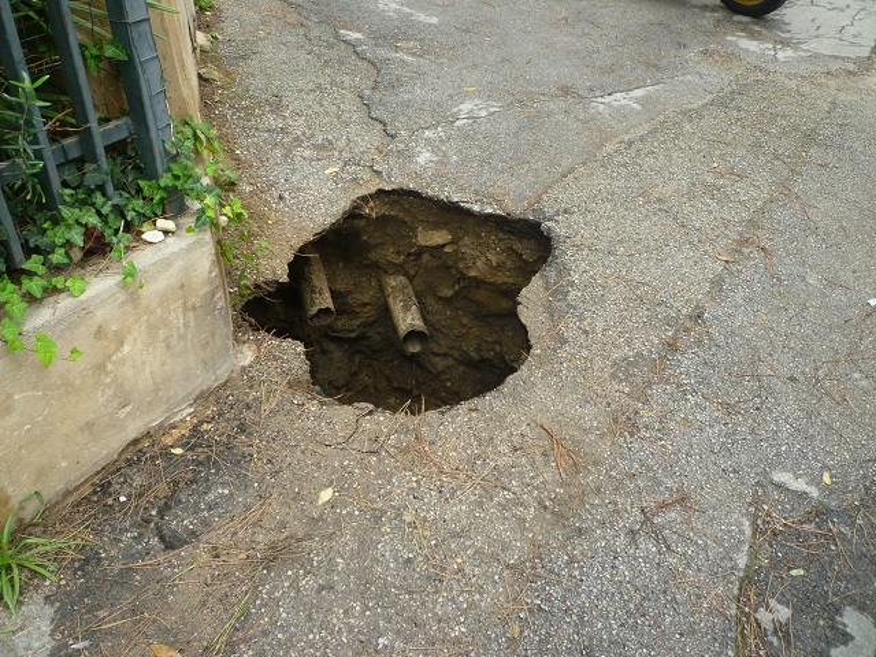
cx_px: 438
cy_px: 328
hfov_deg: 61.7
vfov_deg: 48.2
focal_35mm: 29
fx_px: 734
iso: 80
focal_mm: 5.2
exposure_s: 1/50
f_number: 3.3
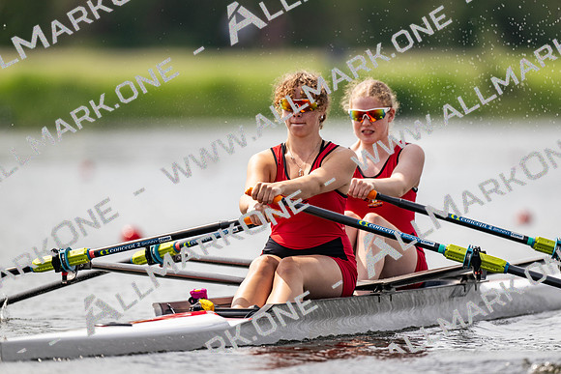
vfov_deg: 2.3
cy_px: 187
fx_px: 9352
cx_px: 280
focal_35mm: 600
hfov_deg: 3.4
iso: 220
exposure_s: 1/2500
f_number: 4
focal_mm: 600
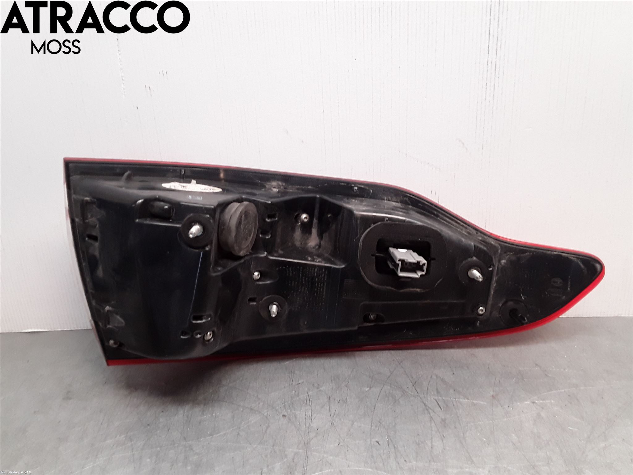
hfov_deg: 63.4
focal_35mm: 28
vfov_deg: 49.7
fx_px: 512
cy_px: 238
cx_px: 316
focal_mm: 2.91
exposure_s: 1/100
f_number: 1.9
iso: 100
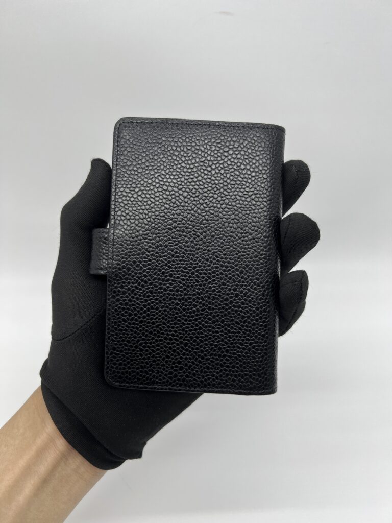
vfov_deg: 67.3
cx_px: 196
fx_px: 393
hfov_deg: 53.1
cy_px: 262
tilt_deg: -39.6
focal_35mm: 26
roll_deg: +1.4
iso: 32
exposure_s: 1/133
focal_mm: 5.7
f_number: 1.5
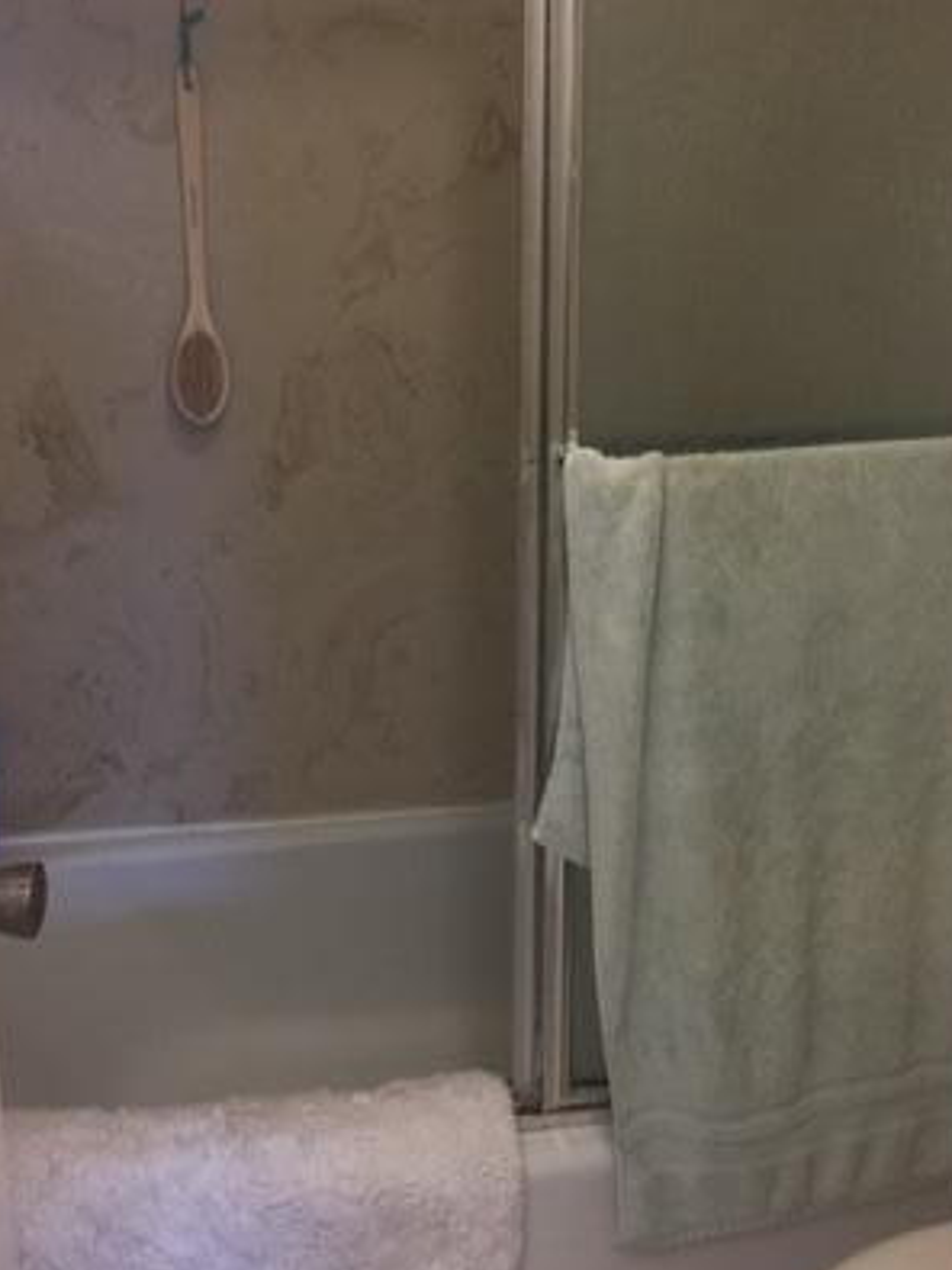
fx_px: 1724
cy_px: 485
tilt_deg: -16.6
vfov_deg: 40.2
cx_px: 431
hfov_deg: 30.8
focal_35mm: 47
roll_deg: +0.9
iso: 50
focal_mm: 4.15
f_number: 2.2
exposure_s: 1/30
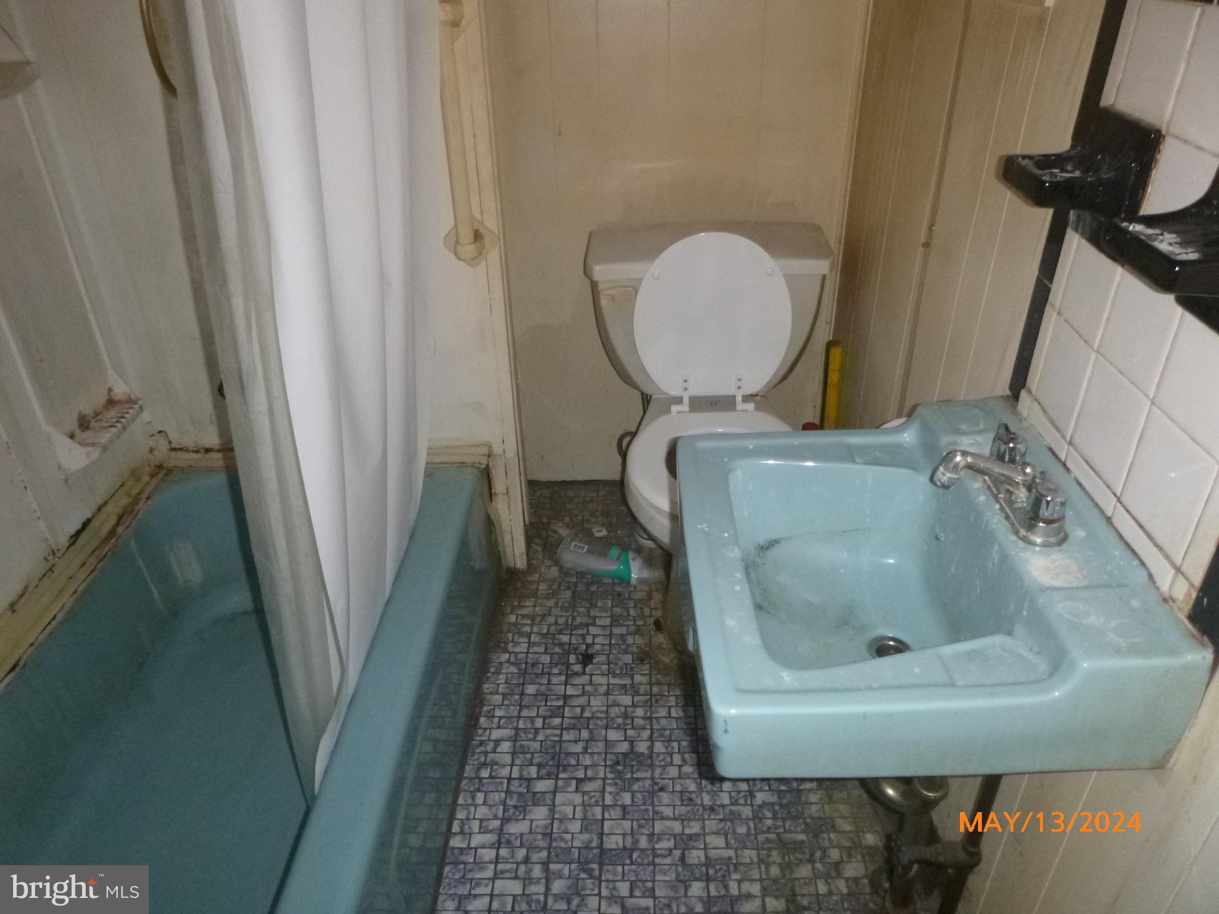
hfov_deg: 69.4
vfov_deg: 54.9
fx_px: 880
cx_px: 610
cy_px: 457
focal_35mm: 25
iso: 400
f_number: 3.9
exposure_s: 1/125
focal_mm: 4.5
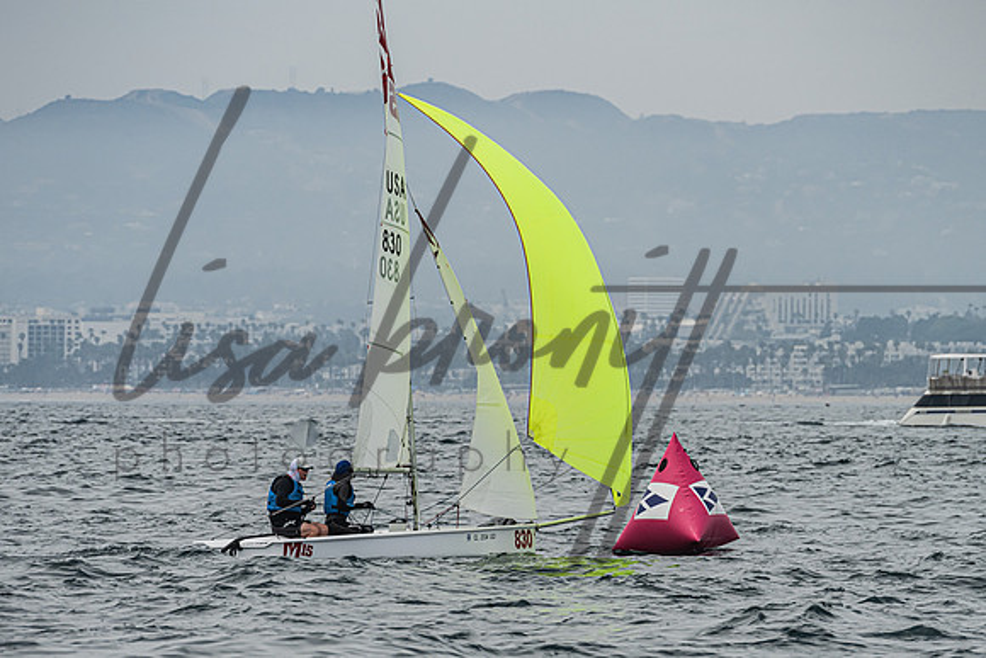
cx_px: 546
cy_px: 410
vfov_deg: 3.9
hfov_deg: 5.8
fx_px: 9667
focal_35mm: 353
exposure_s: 1/2000
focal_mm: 260
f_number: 8
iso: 320
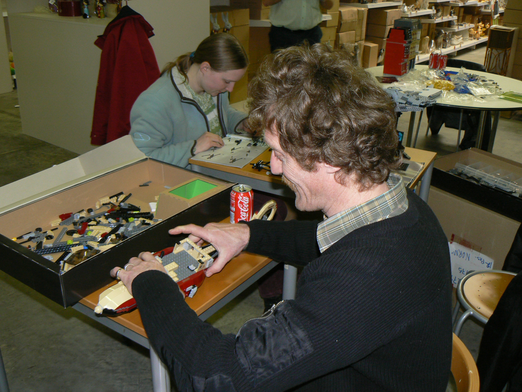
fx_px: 543
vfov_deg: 39.7
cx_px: 261
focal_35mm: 36
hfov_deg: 51.4
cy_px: 196
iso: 100
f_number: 2.8
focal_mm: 6
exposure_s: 1/30
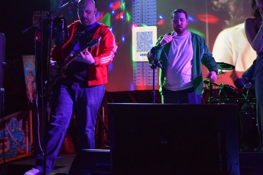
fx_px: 482
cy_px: 23
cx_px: 240
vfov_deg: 20.2
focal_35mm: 66
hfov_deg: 29.2
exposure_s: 1/60
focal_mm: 24
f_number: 4
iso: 1600
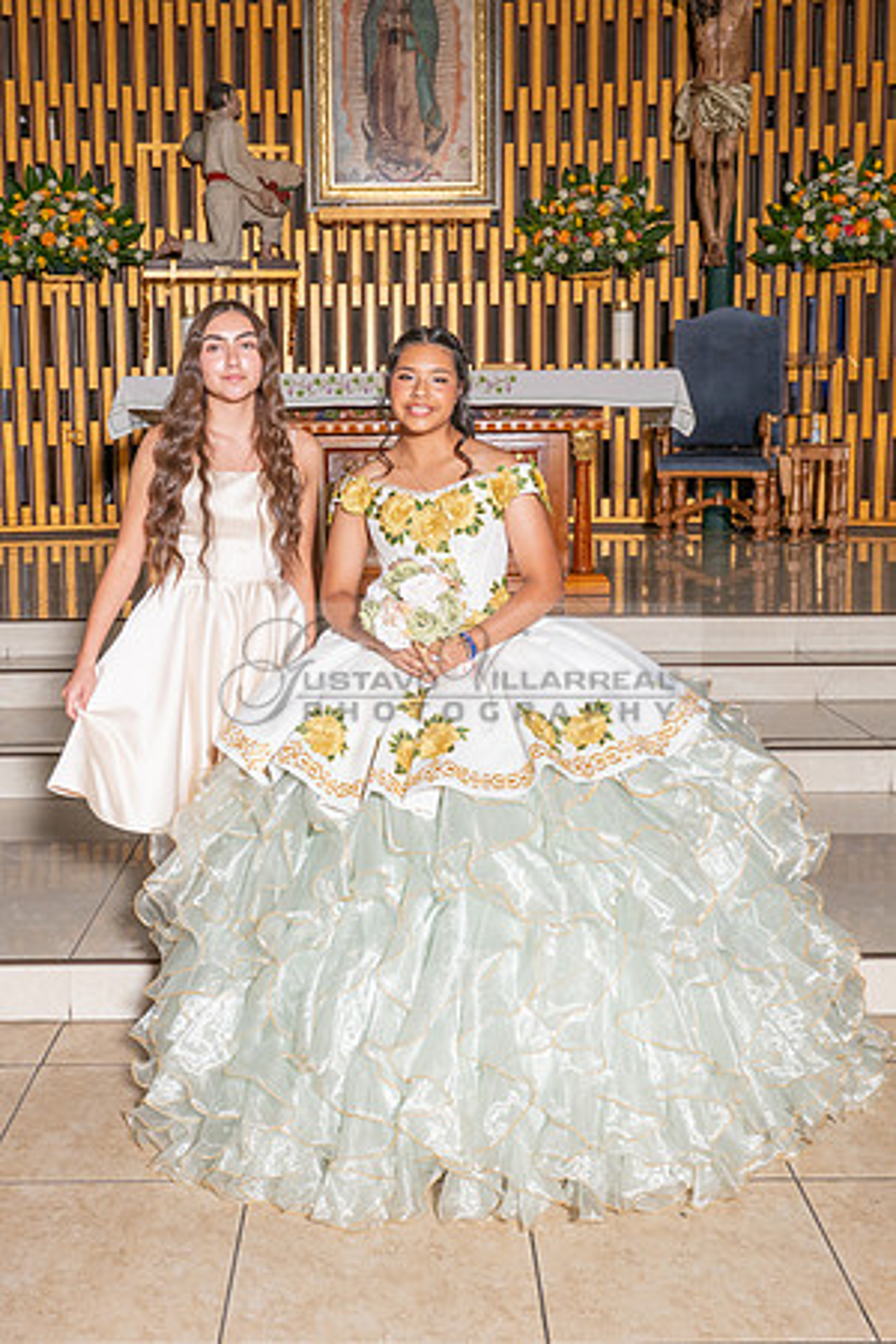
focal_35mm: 41
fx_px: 1538
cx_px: 379
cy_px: 604
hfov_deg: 32.4
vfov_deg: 47.1
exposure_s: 1/160
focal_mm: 24
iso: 320
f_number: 7.1
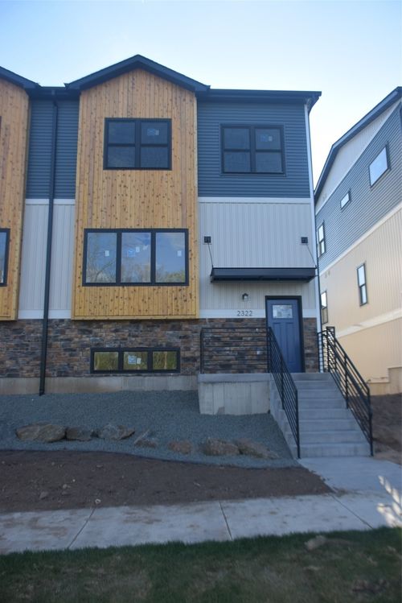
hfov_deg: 48.0
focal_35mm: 27
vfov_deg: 67.4
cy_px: 302
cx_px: 201
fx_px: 452
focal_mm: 18
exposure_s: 1/160
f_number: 6.3
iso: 100
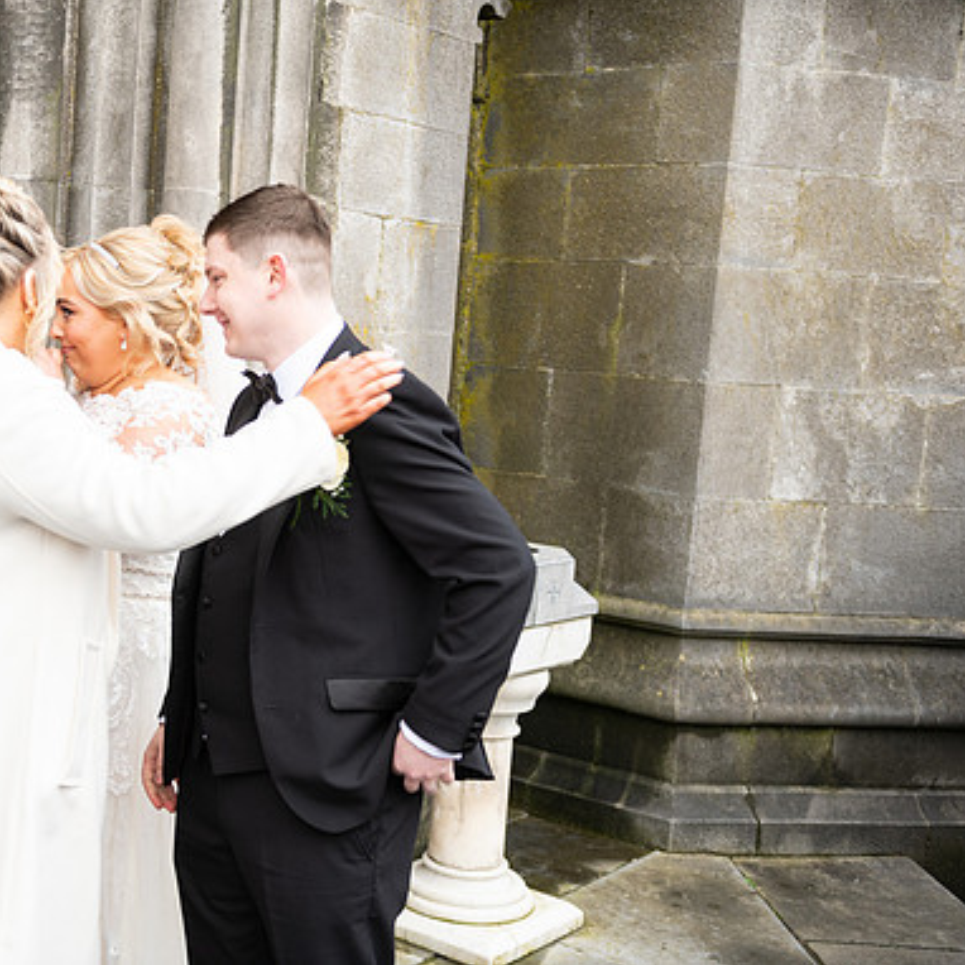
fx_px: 1545
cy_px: 479
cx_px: 260
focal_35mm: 49
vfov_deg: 34.7
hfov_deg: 34.1
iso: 125
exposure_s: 1/160
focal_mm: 38
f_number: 3.5
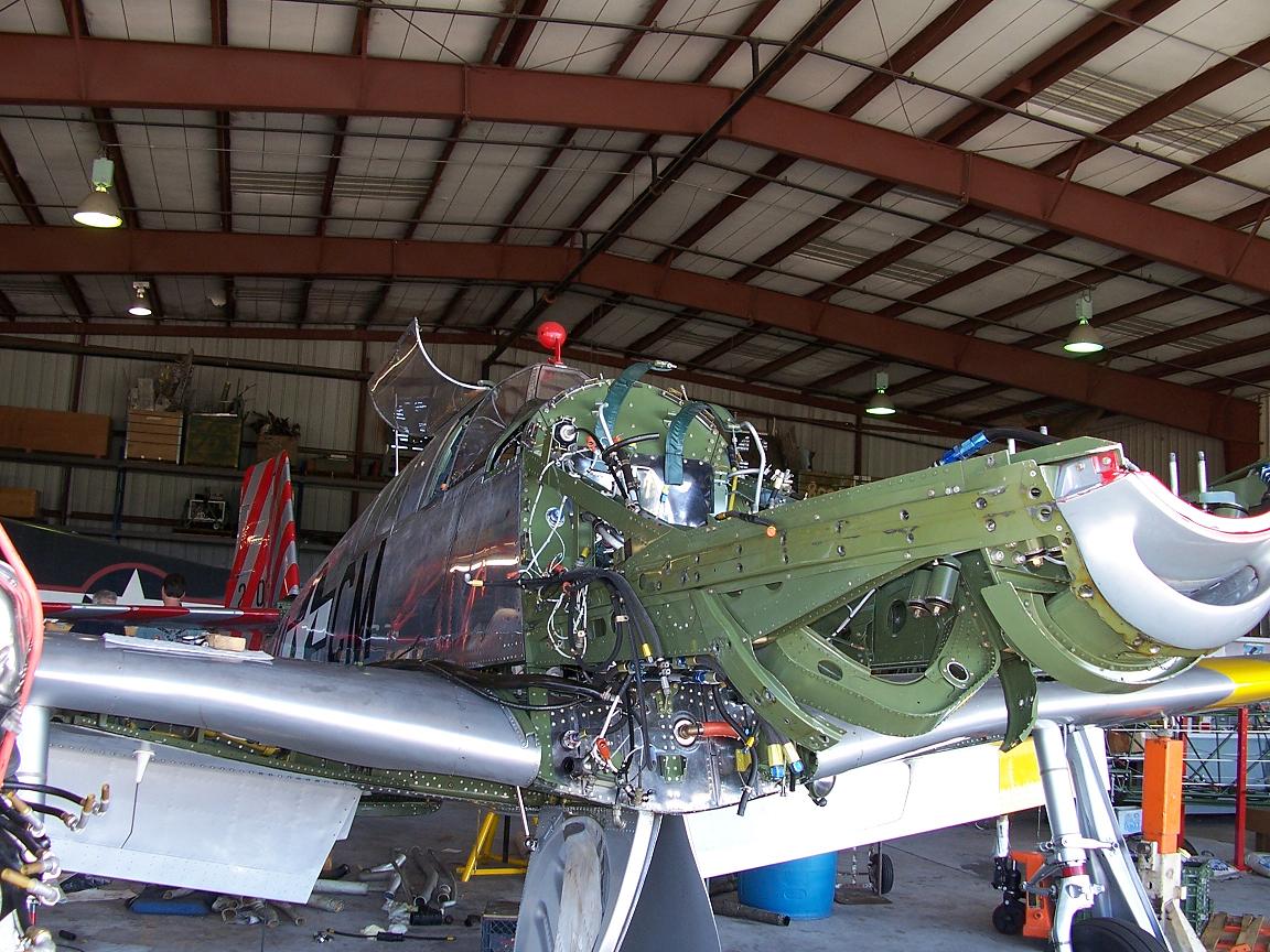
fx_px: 1284
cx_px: 635
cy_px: 476
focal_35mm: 35
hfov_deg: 52.6
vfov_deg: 40.7
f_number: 2.8
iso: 80
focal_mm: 6
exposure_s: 1/60
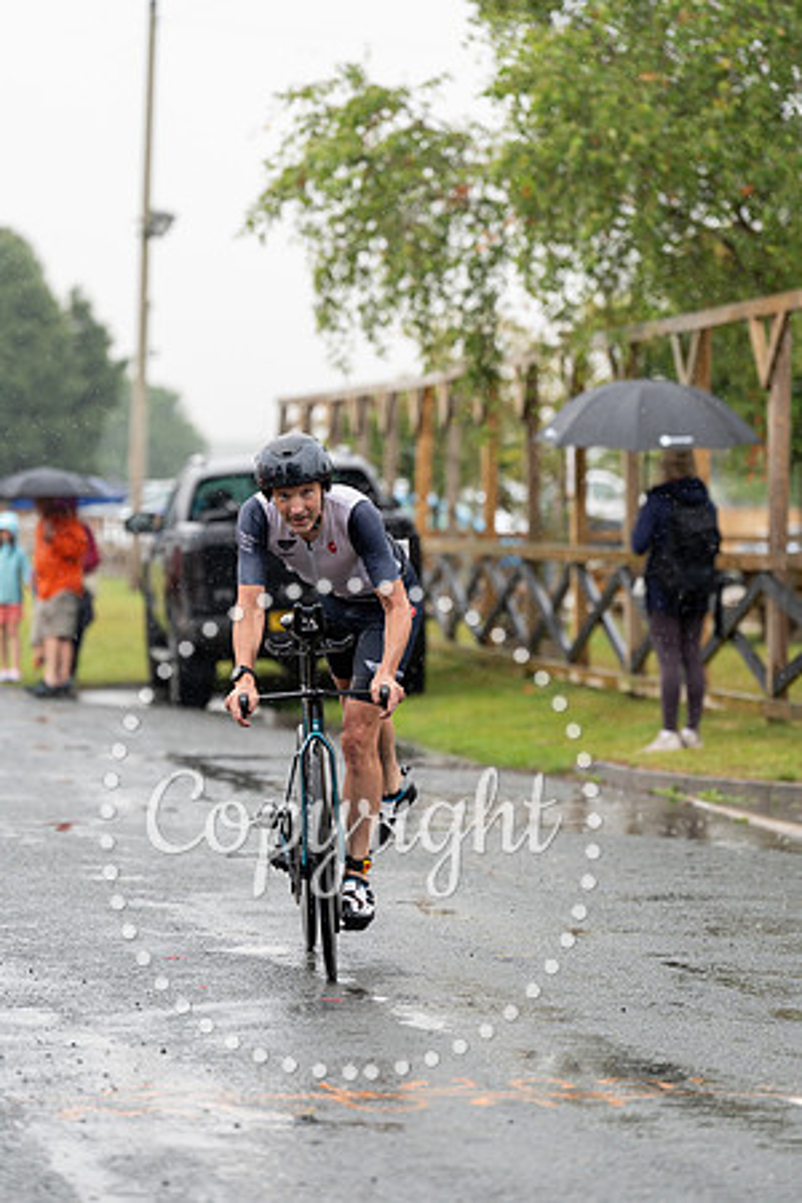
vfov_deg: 14.2
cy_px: 602
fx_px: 4845
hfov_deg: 9.5
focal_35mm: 145
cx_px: 401
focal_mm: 145
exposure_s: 1/1000
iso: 640
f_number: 3.2
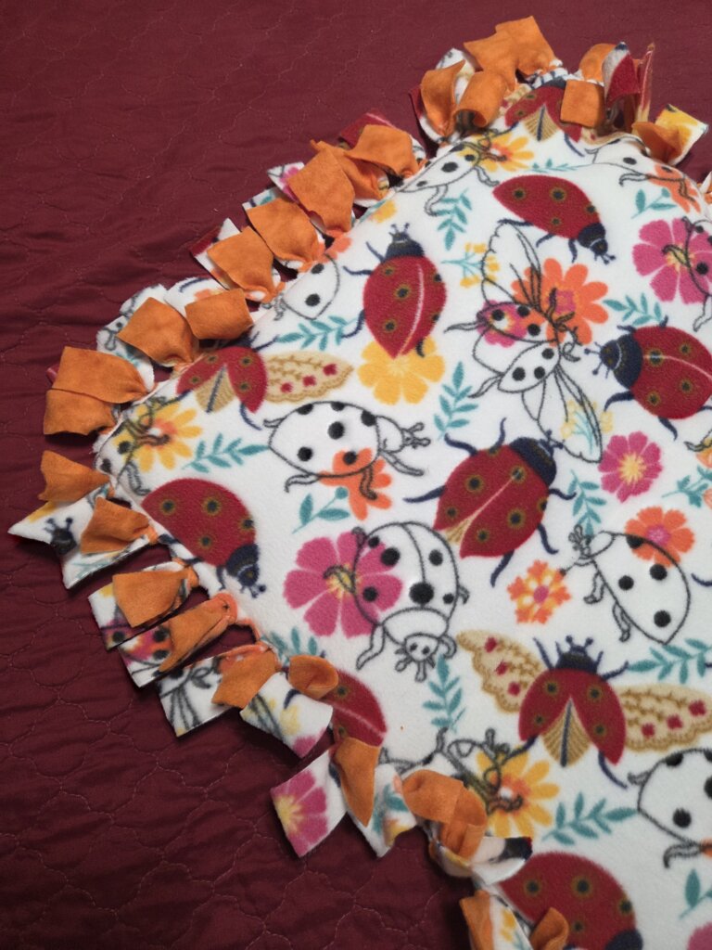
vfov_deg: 73.9
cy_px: 475
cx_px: 356
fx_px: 631
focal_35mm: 23
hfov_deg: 58.9
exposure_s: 1/120
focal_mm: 5.4
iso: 250
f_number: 1.8
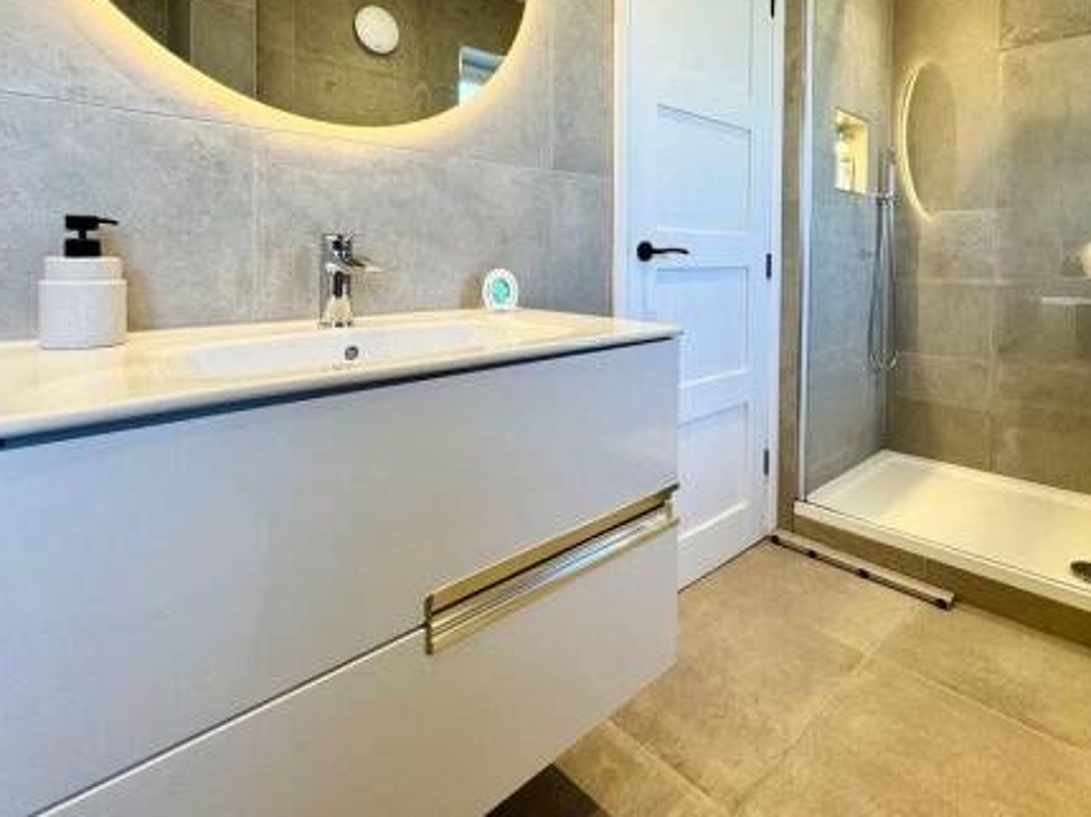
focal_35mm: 19
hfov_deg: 84.1
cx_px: 625
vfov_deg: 66.8
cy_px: 275
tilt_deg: -2.1
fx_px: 598
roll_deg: -0.6
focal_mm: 2.22
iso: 100
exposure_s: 1/100
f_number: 2.2
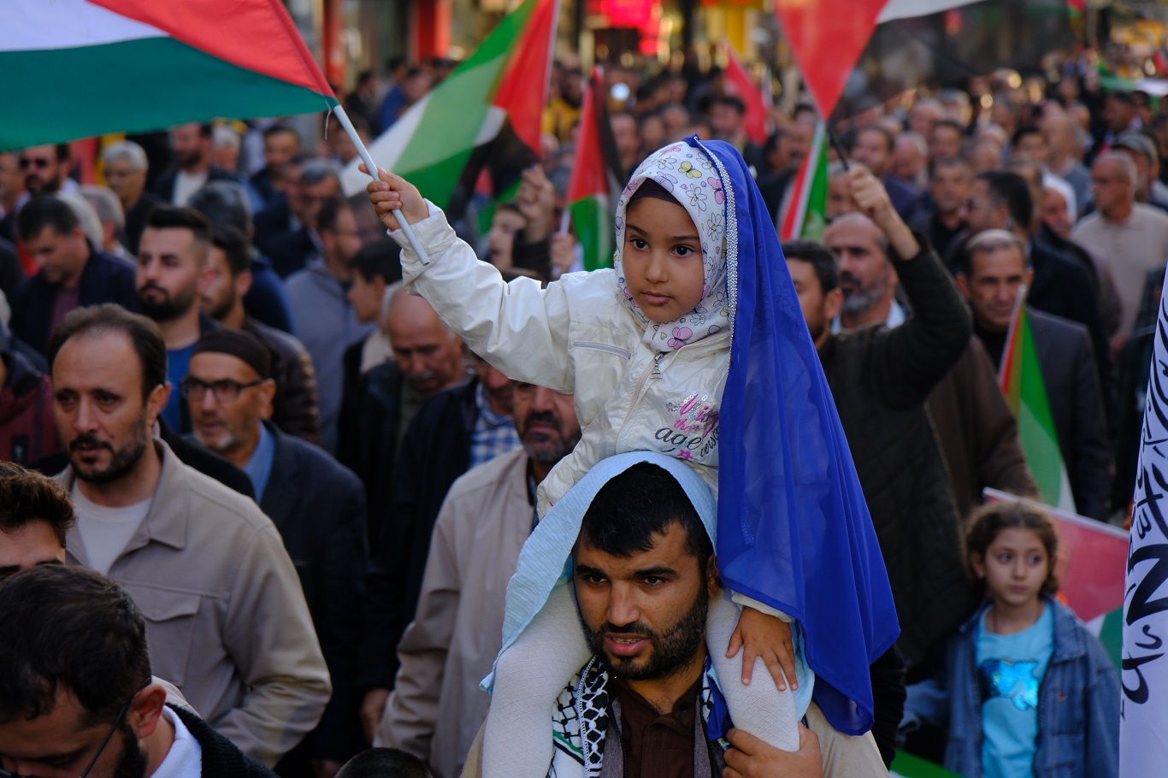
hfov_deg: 17.1
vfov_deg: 11.4
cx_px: 584
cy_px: 389
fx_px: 3892
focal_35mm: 120
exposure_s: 1/200
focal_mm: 80
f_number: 4.5
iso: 400
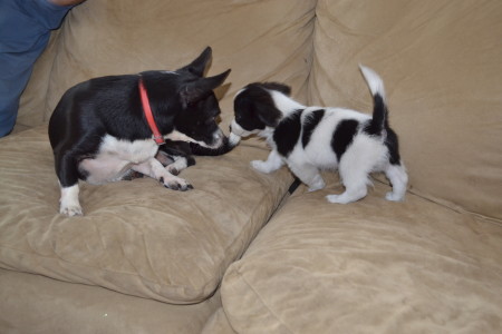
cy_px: 167
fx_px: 544
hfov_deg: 49.6
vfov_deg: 34.2
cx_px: 251
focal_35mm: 39
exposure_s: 1/30
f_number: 4.2
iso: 800
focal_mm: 26
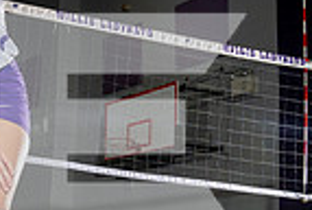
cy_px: 130
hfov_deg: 17.7
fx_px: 703
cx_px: -310
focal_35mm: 81
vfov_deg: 16.9
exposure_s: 1/250
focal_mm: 20
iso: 500
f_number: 8
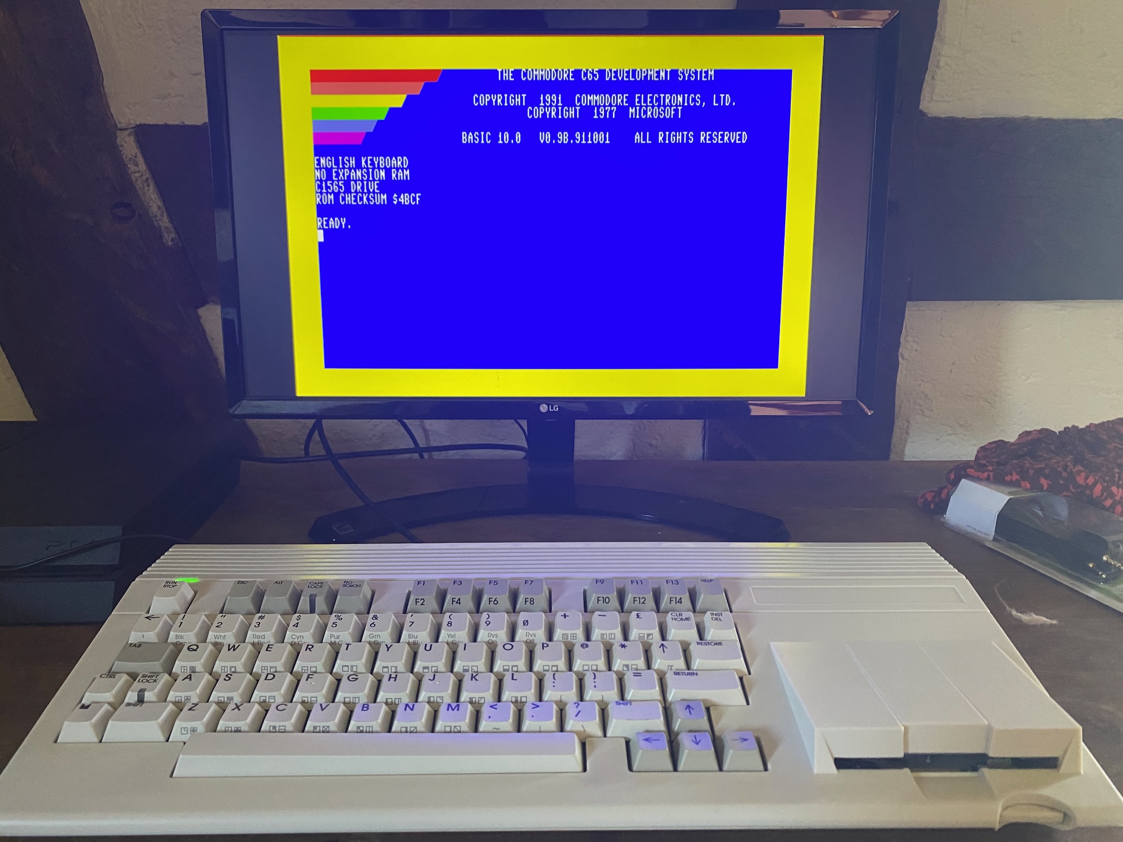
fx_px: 843
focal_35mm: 26
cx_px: 562
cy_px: 421
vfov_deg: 53.1
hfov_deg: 67.3
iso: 200
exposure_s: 1/60
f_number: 1.8
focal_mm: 4.25
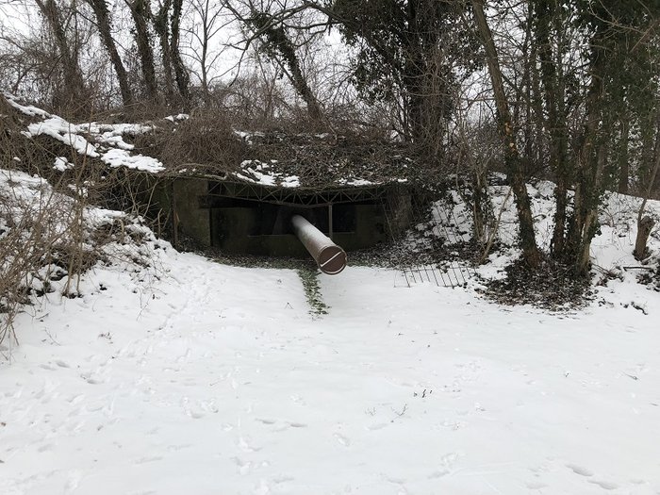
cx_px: 330
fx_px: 534
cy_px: 248
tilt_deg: -4.5
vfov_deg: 49.7
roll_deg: +1.0
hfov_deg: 63.4
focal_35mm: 28
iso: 20
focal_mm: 3.99
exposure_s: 1/432
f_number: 1.8
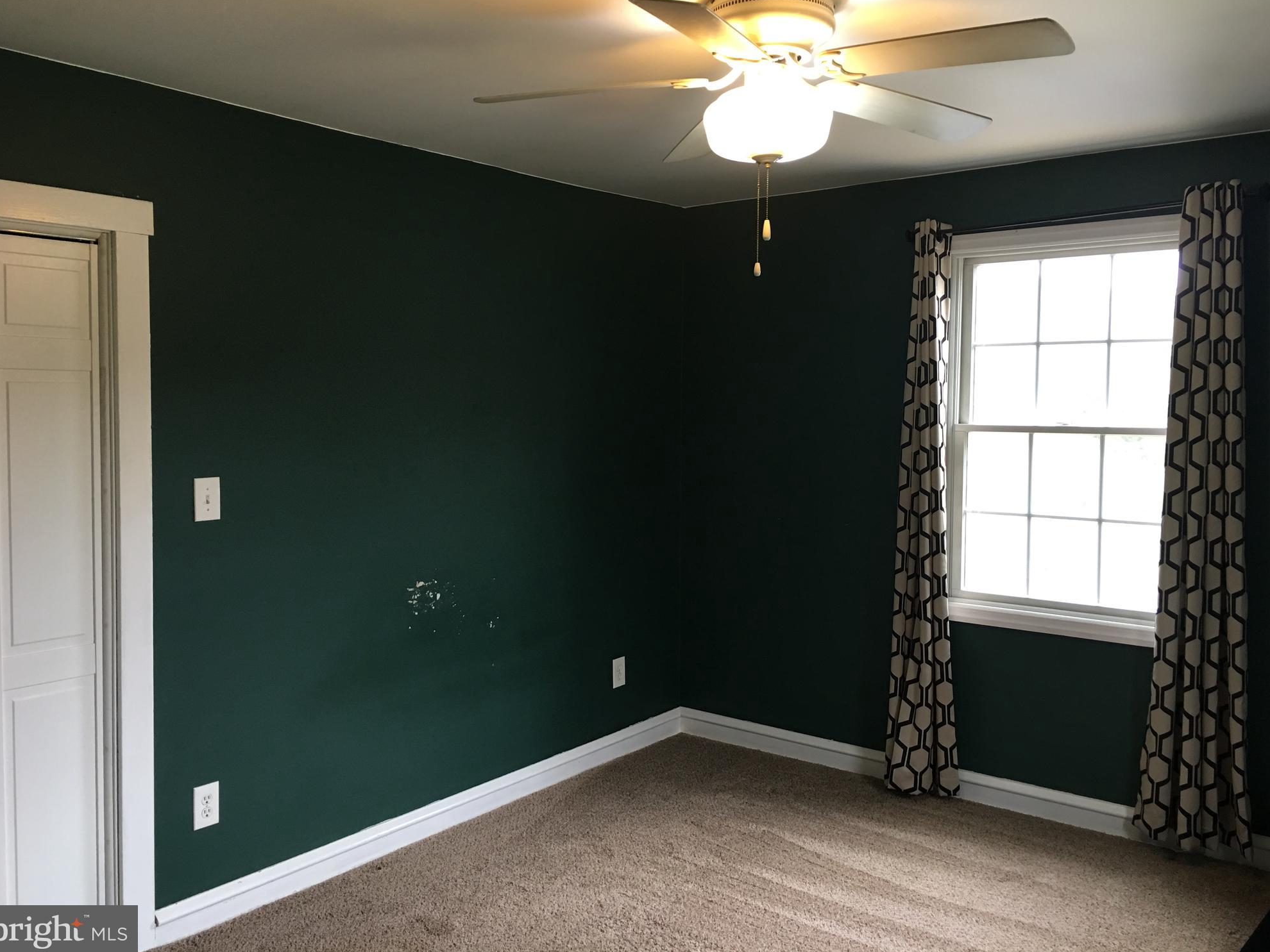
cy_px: 465
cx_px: 634
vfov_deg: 46.8
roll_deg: -0.8
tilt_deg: -1.1
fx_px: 1101
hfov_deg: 60.0
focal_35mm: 30
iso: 40
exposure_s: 1/15
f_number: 2.2
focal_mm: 4.15
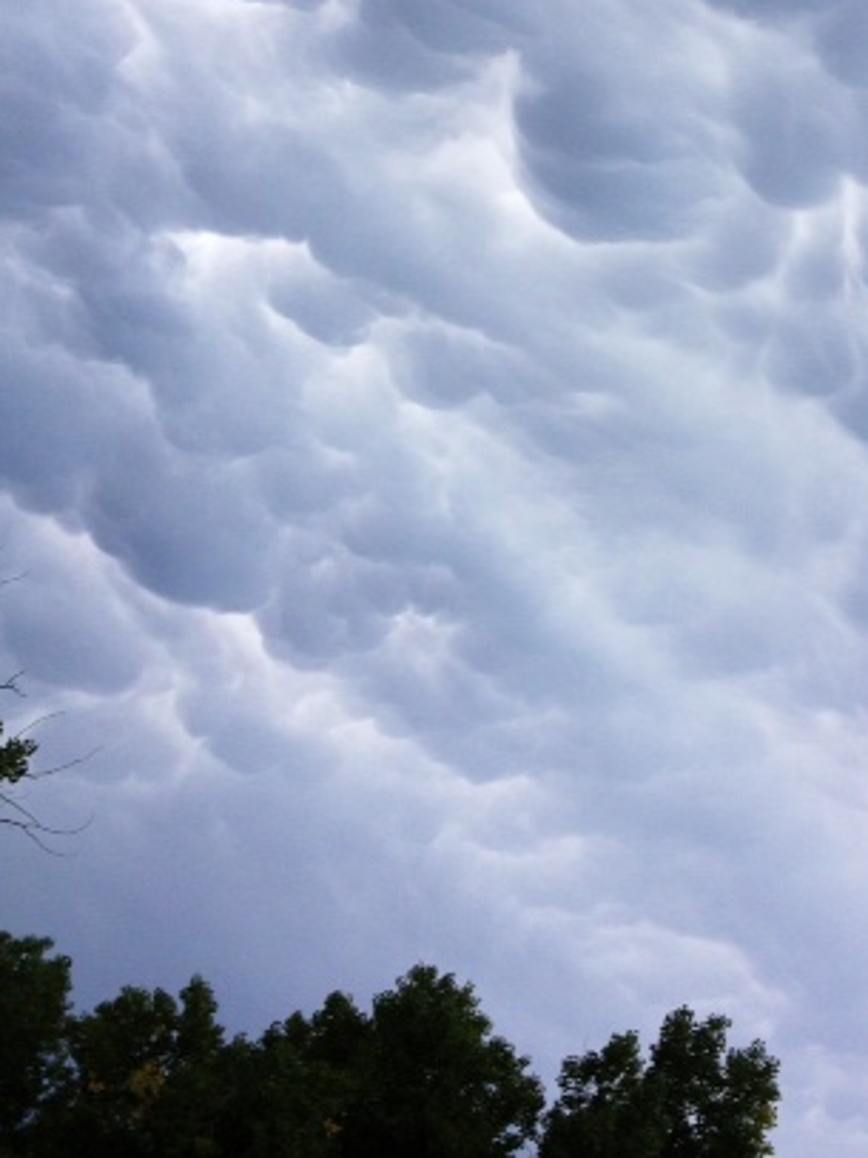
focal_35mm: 55
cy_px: 316
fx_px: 1840
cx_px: 666
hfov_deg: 26.2
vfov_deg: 34.3
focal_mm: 4.28
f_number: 2.4
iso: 50
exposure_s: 1/767
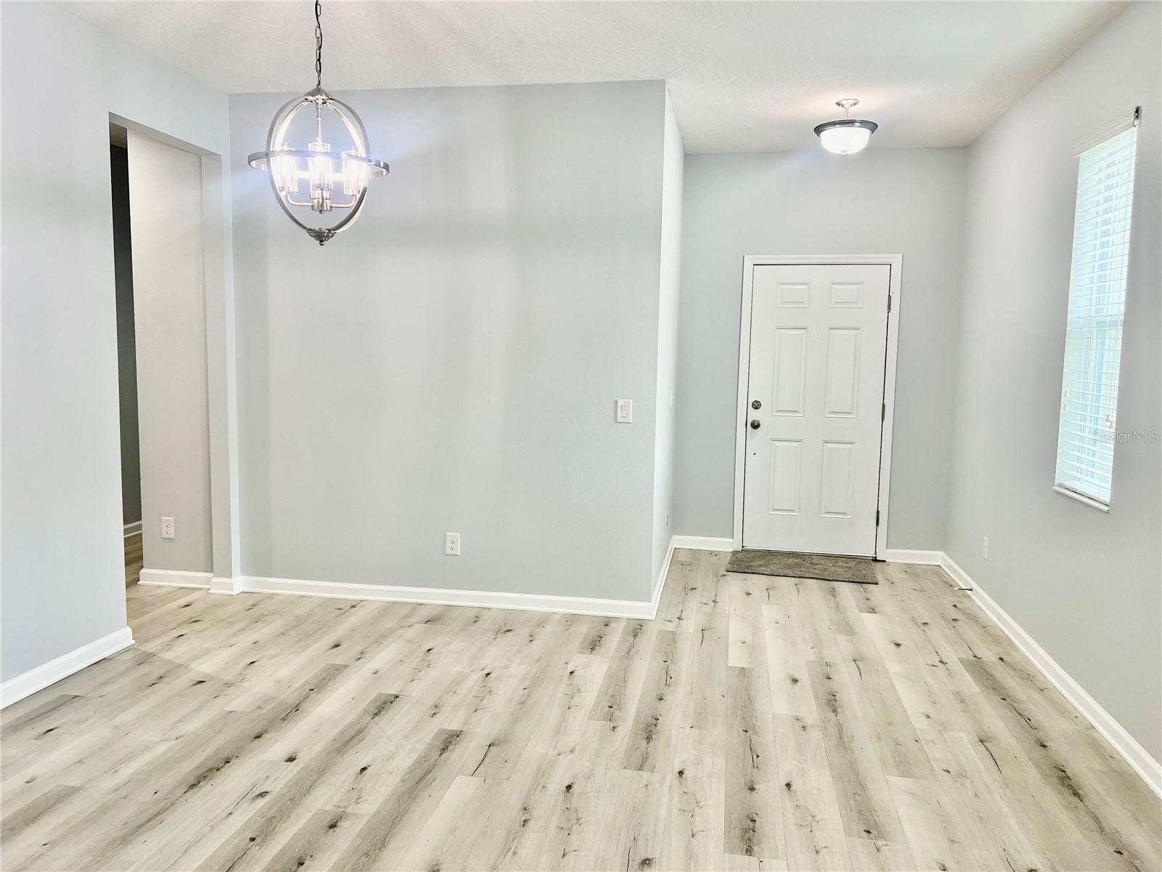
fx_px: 873
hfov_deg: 67.3
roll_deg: -0.5
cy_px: 436
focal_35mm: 26
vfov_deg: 53.1
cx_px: 581
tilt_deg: -5.7
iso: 100
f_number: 1.5
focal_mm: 5.7
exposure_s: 1/120
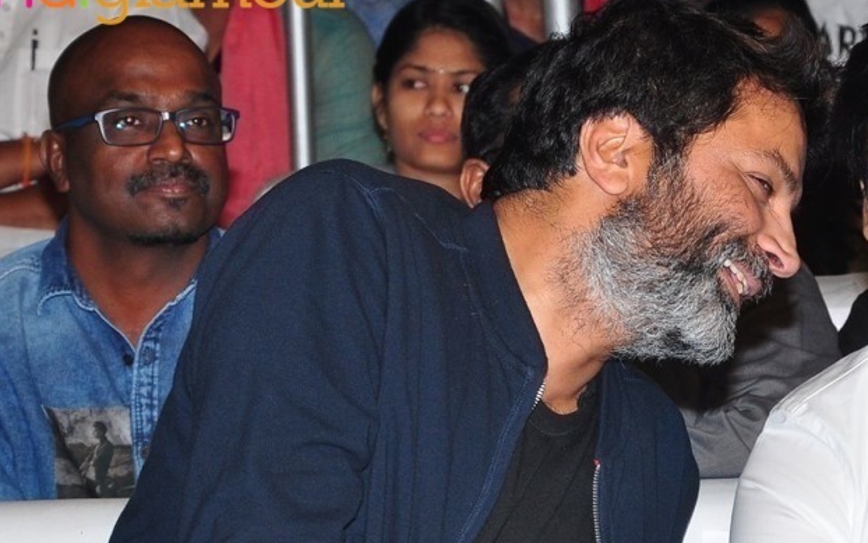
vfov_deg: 5.0
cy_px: 493
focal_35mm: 265
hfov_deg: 7.9
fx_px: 6270
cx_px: 709
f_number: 8
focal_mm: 90
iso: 500
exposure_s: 1/125
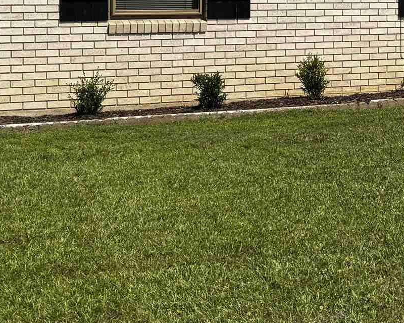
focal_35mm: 90
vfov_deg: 16.5
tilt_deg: +2.0
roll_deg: -0.1
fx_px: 1076
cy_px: -44
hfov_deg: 19.5
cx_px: 539
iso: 80
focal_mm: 6.76
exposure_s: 1/5814
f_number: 1.78
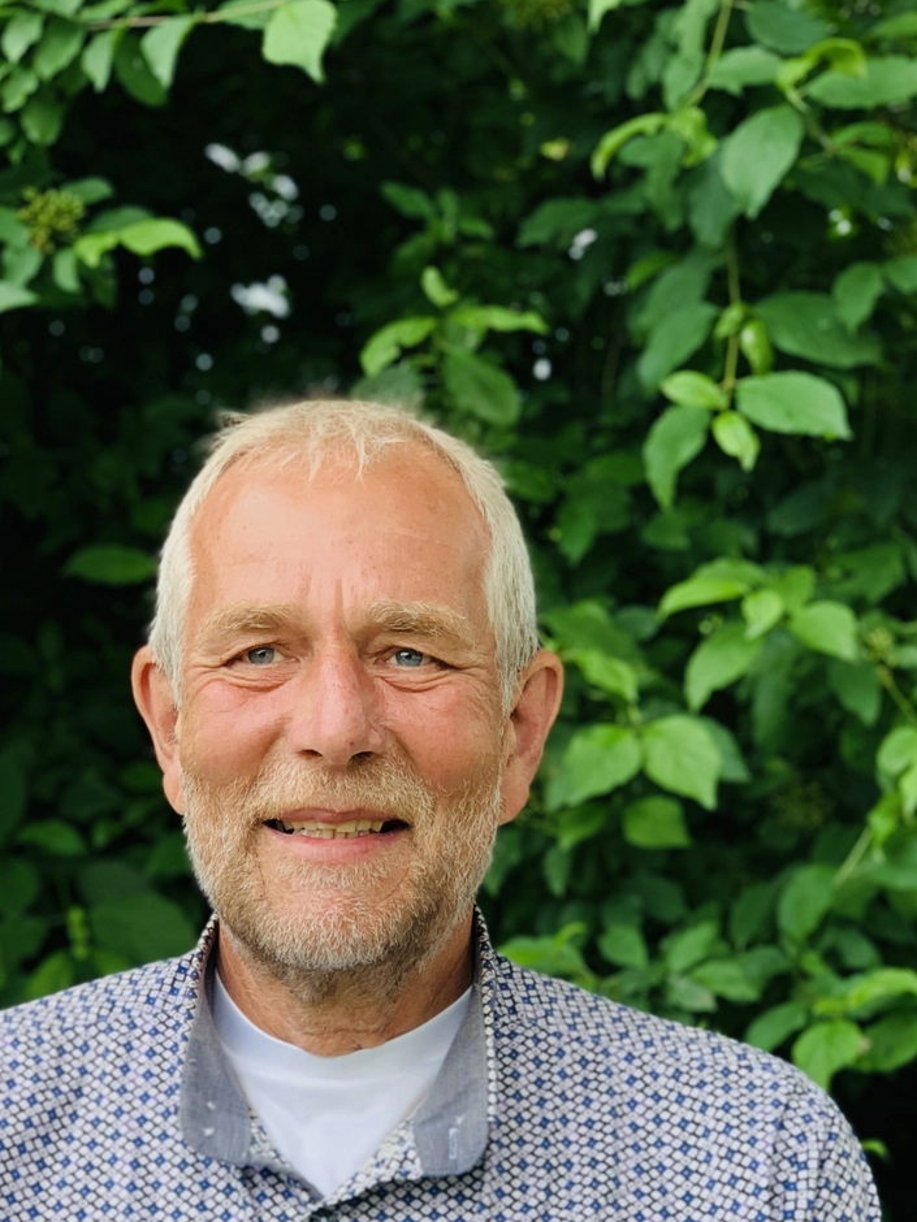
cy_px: 876
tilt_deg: +0.2
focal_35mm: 83
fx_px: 2932
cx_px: 347
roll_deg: -1.7
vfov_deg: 23.4
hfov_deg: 17.8
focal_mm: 6
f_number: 2.4
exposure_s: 1/122
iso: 40
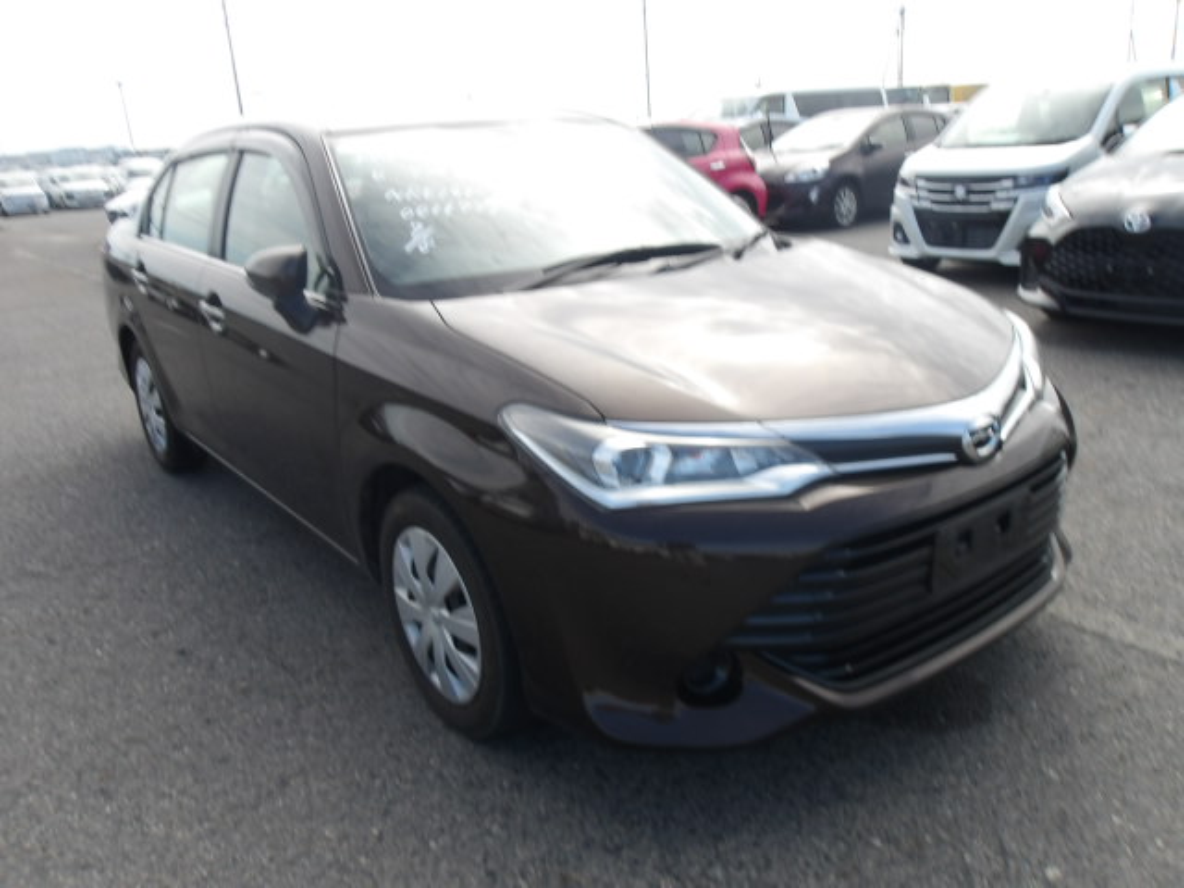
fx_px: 924
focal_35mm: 27
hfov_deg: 65.3
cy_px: 444
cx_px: 592
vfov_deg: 51.4
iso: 117
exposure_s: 1/60
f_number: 10.4
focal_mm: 4.9
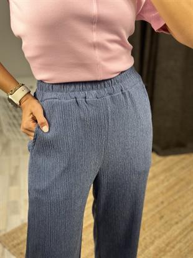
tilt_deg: -46.5
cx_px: 96
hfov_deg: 30.3
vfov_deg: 39.6
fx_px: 357
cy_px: 129
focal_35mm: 48
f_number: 1.78
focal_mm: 6.86
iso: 125
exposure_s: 1/100
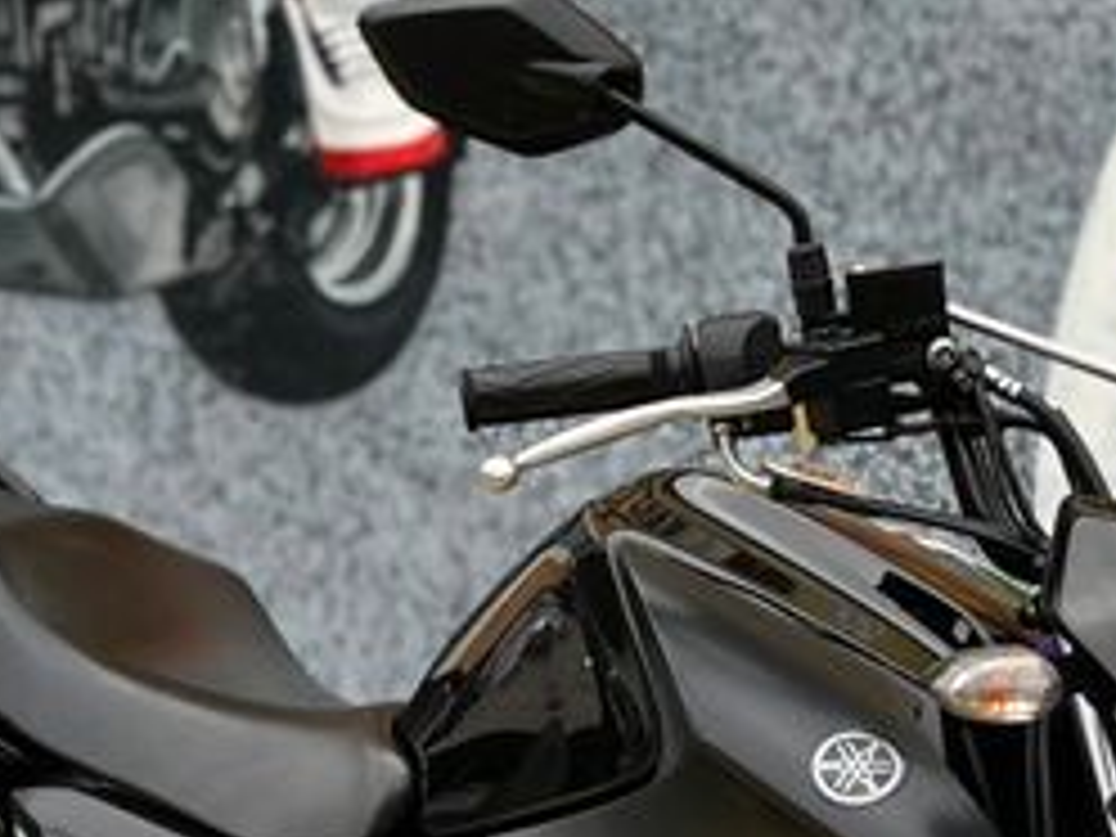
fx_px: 2740
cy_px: 711
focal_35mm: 85
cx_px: 994
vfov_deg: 17.2
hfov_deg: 22.5
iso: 50
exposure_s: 1/291
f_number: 1.5
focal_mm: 5.7
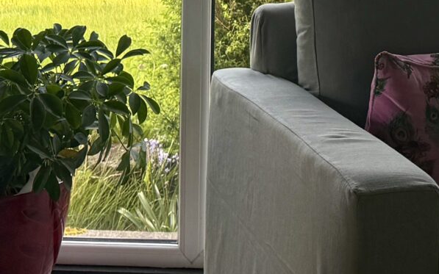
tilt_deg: +2.0
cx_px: 435
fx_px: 1304
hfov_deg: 18.6
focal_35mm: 109
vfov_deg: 11.2
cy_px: -206
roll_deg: -0.9
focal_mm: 6.76
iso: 80
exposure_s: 1/197
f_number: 1.78
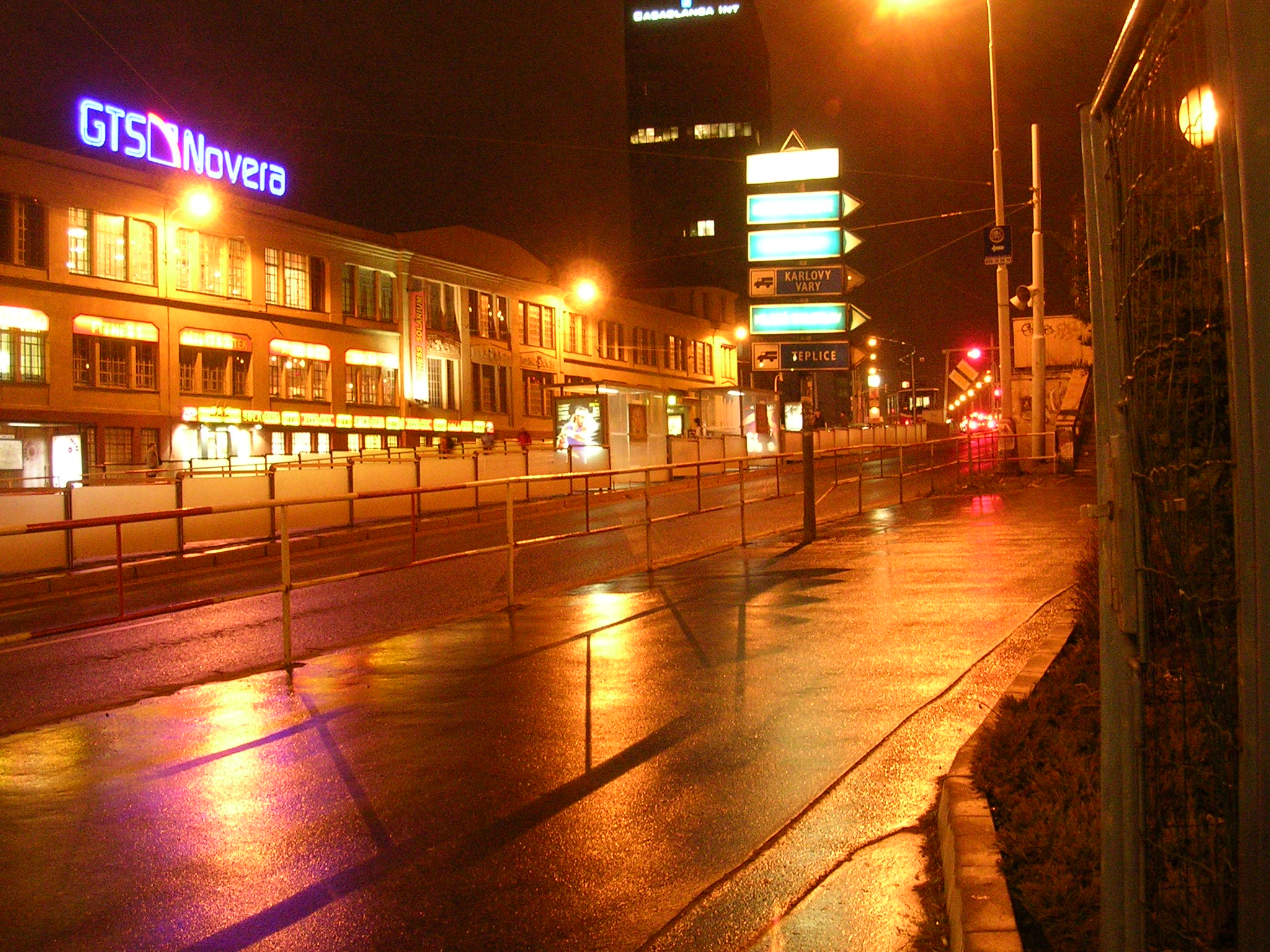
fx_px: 1394
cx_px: 635
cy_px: 476
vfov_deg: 37.7
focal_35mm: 38
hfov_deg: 49.0
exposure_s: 1/3.3
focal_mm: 5.8
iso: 200
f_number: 2.8
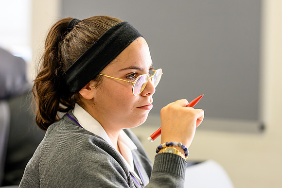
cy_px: 94
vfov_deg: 10.4
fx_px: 1032
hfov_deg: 15.6
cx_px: 141
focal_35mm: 132
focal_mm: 85
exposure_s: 1/320
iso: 900
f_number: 1.8
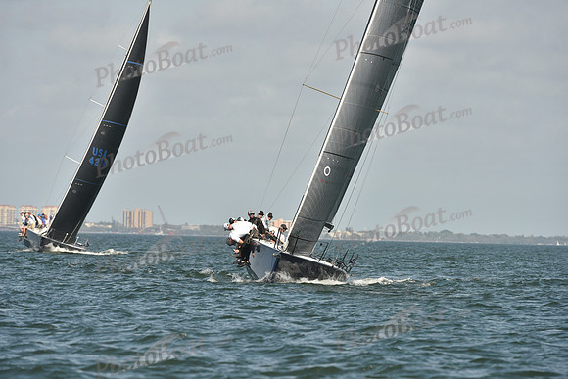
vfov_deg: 3.4
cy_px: 190
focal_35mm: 400
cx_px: 284
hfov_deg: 5.2
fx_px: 6312
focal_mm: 400
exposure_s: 1/1250
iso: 400
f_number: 8
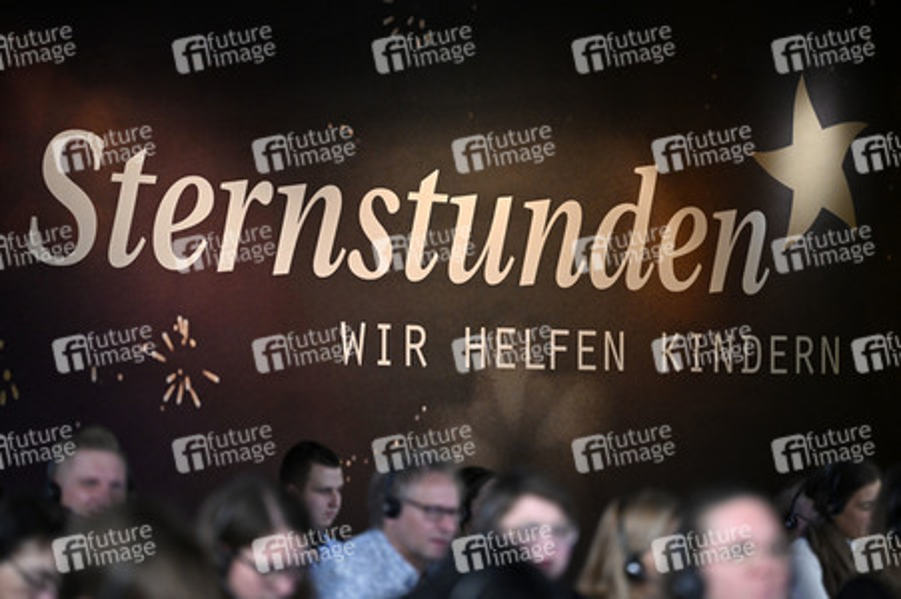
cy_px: 300
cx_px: 450
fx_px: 3751
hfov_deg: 13.7
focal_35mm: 150
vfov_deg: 9.1
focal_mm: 150
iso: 2000
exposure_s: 1/400
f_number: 2.8
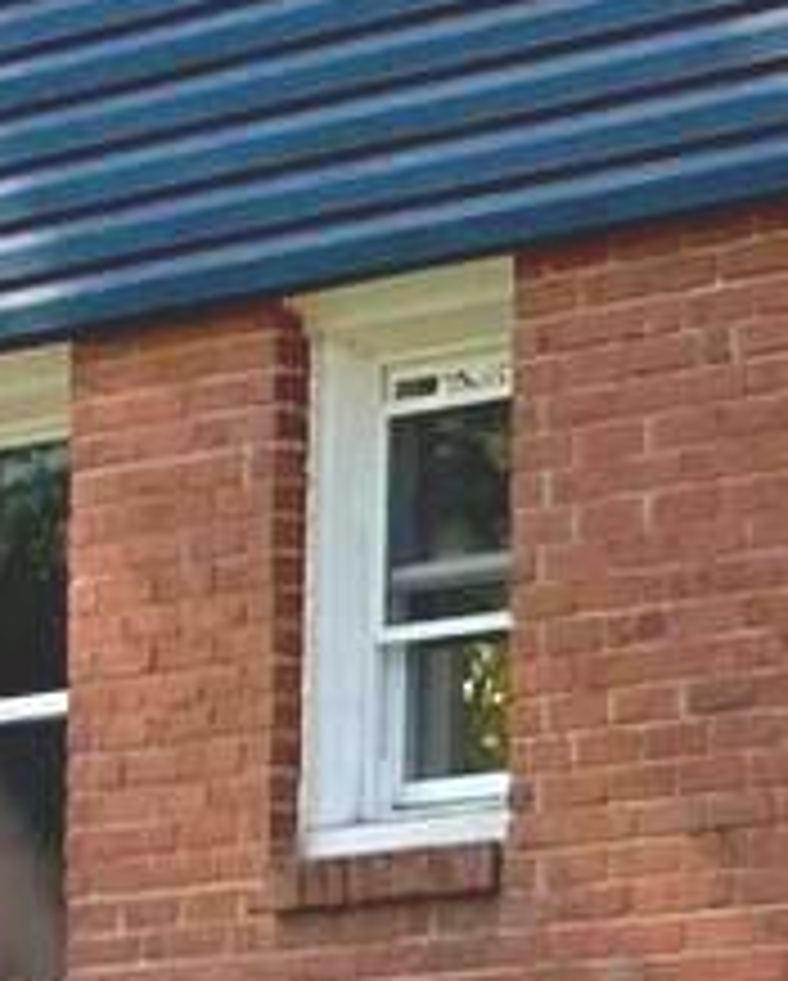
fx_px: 6924
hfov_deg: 5.3
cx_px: 3634
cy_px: 1552
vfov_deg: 7.9
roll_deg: -1.0
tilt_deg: +1.5
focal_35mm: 238
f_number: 1.8
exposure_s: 1/350
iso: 25
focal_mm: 4.25
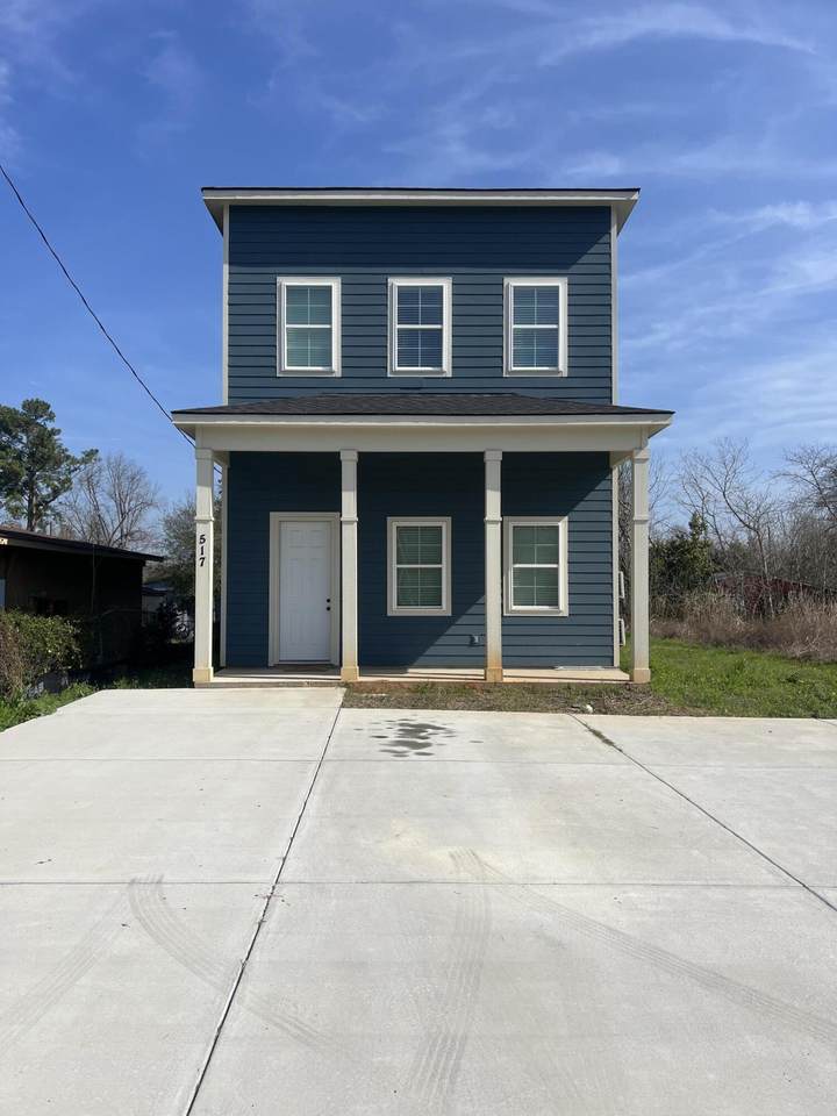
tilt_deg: +2.7
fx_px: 838
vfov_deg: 67.3
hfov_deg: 53.1
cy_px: 558
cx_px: 418
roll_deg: -0.4
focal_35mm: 26
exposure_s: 1/6579
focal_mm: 5.7
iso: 50
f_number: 1.5
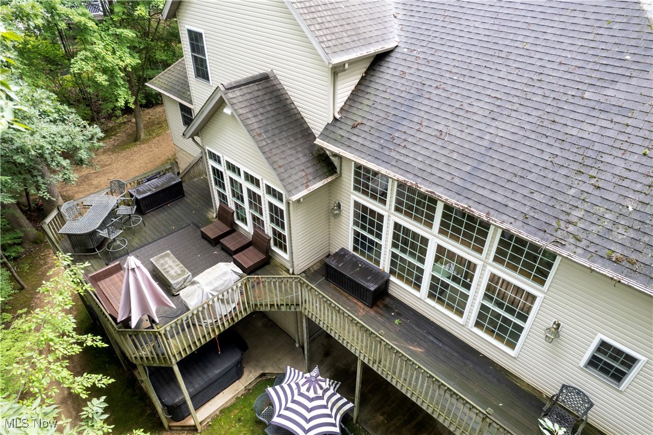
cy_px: 218
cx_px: 326
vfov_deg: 57.2
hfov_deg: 78.6
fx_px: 399
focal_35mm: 22
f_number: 2.8
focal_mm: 8.38
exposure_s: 1/50
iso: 100
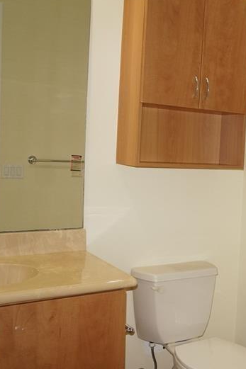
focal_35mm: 46
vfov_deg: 42.8
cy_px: 183
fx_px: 472
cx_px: 266
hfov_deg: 27.0
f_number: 4
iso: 800
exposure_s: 1/160
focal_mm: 20
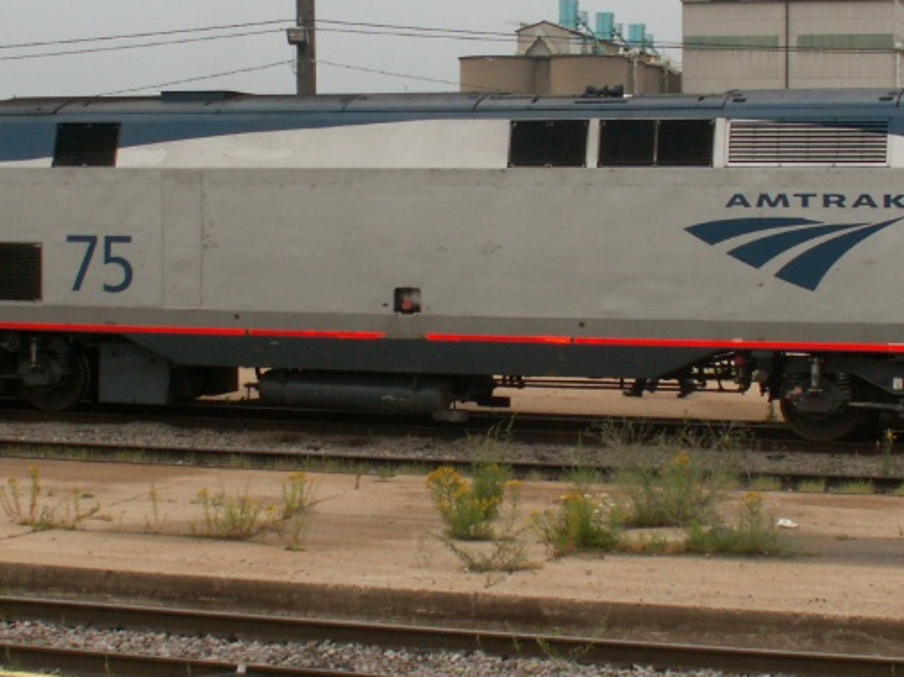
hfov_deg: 24.7
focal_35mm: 79
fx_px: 2062
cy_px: 250
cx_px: 529
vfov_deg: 18.6
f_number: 4
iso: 64
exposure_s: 1/250
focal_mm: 6.45
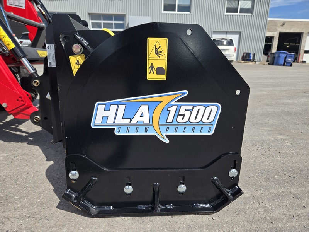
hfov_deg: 73.9
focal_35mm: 23
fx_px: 205
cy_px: 116
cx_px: 154
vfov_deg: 58.9
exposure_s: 1/1529
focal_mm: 5.4
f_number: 1.8
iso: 25
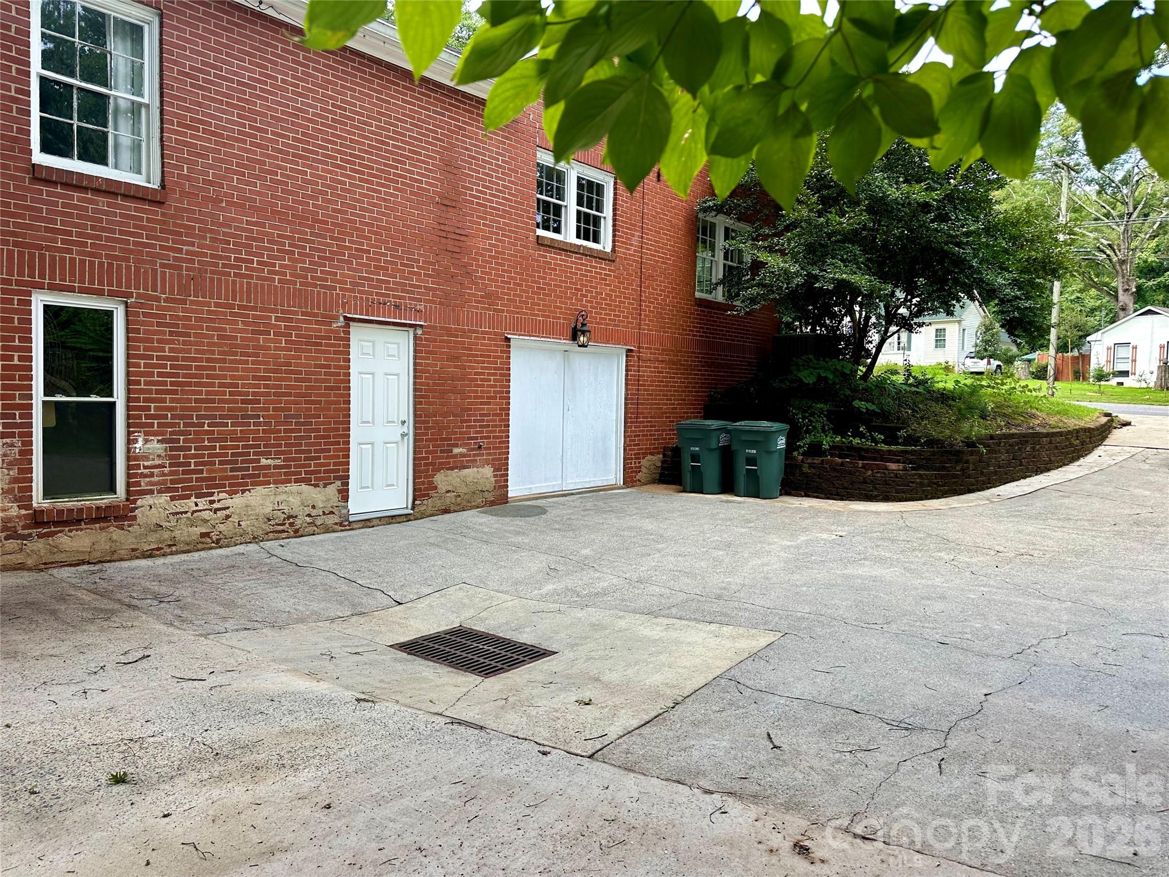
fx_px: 810
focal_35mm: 24
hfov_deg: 71.6
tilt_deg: -2.9
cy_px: 438
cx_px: 584
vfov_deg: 56.8
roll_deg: -1.8
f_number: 1.78
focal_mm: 6.86
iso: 80
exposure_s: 1/756
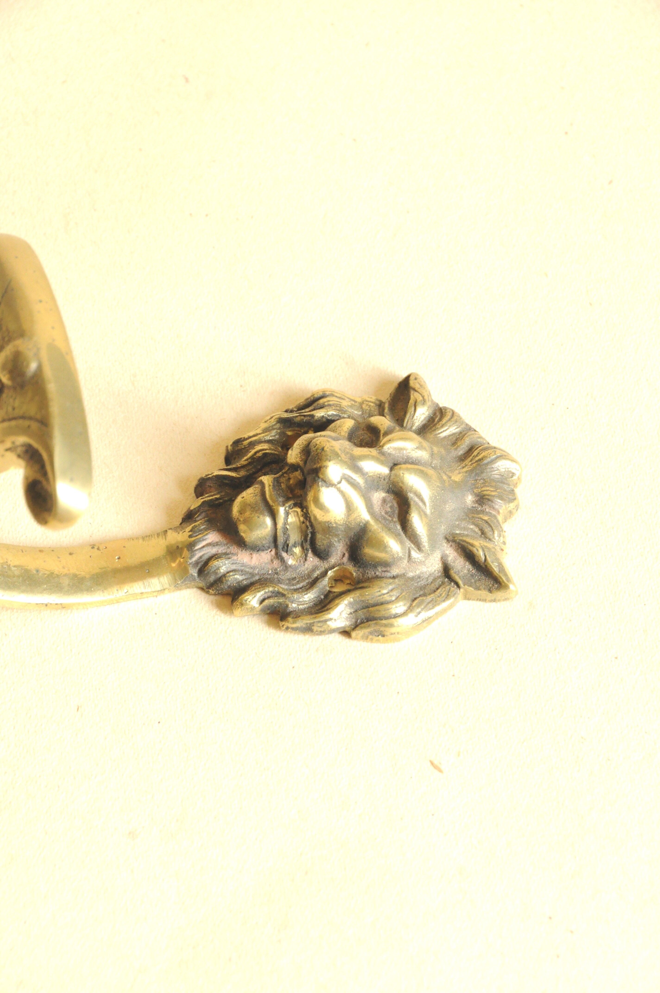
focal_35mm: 225
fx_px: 6203
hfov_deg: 6.1
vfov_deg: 9.2
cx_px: 330
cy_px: 496
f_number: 13
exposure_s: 1/30
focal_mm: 150
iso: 2000
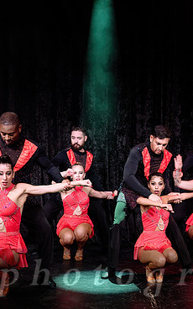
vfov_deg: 31.9
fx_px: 539
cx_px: 147
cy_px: 179
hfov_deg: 20.1
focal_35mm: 64
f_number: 3.2
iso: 1600
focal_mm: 36
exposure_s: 1/400
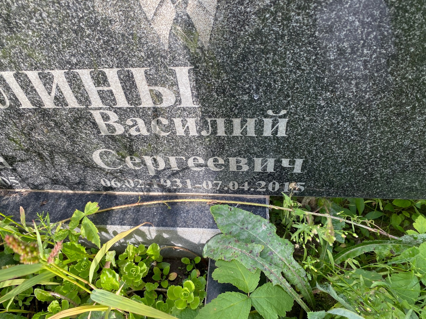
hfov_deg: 67.3
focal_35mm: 26
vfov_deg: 53.1
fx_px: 320
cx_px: 213
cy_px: 160
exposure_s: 1/122
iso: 32
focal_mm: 4.25
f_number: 1.8
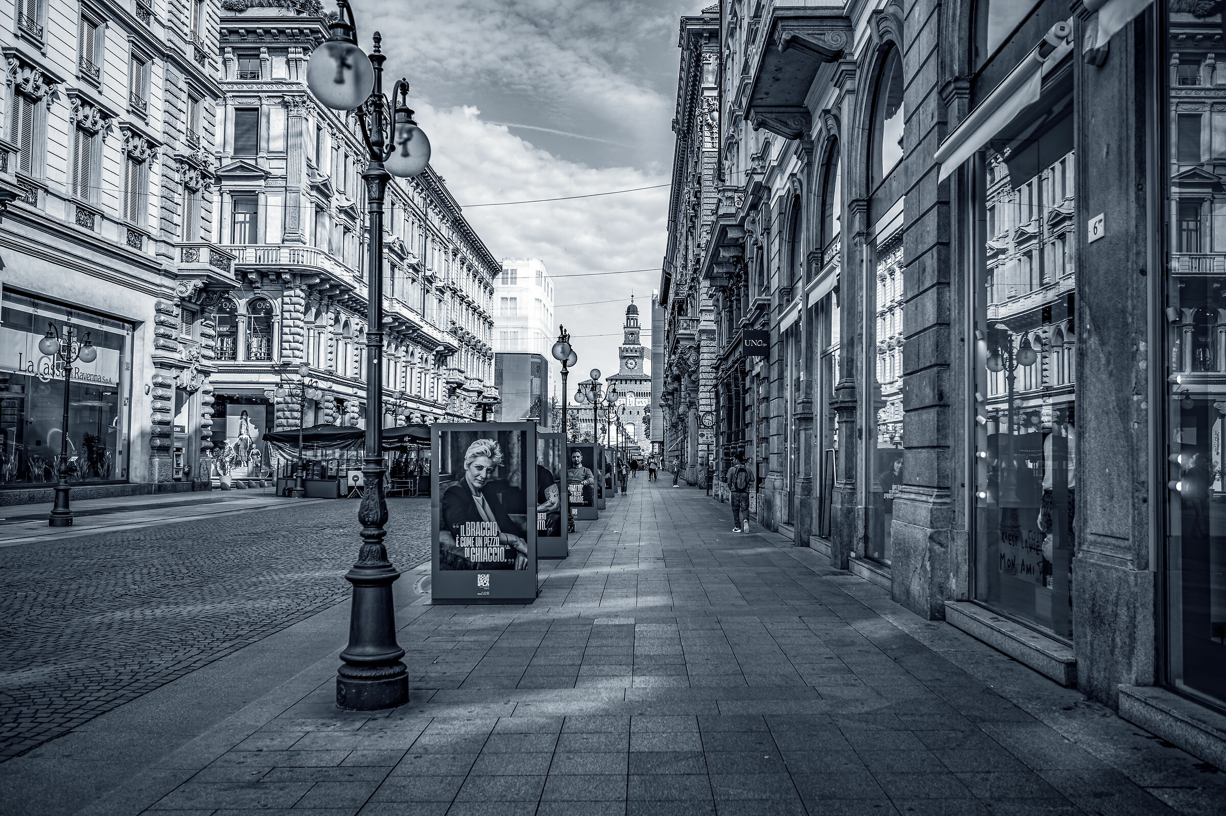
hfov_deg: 62.0
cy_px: 408
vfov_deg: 43.6
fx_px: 1021
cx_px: 613
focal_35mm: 30
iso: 100
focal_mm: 30
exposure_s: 1/1000
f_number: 4
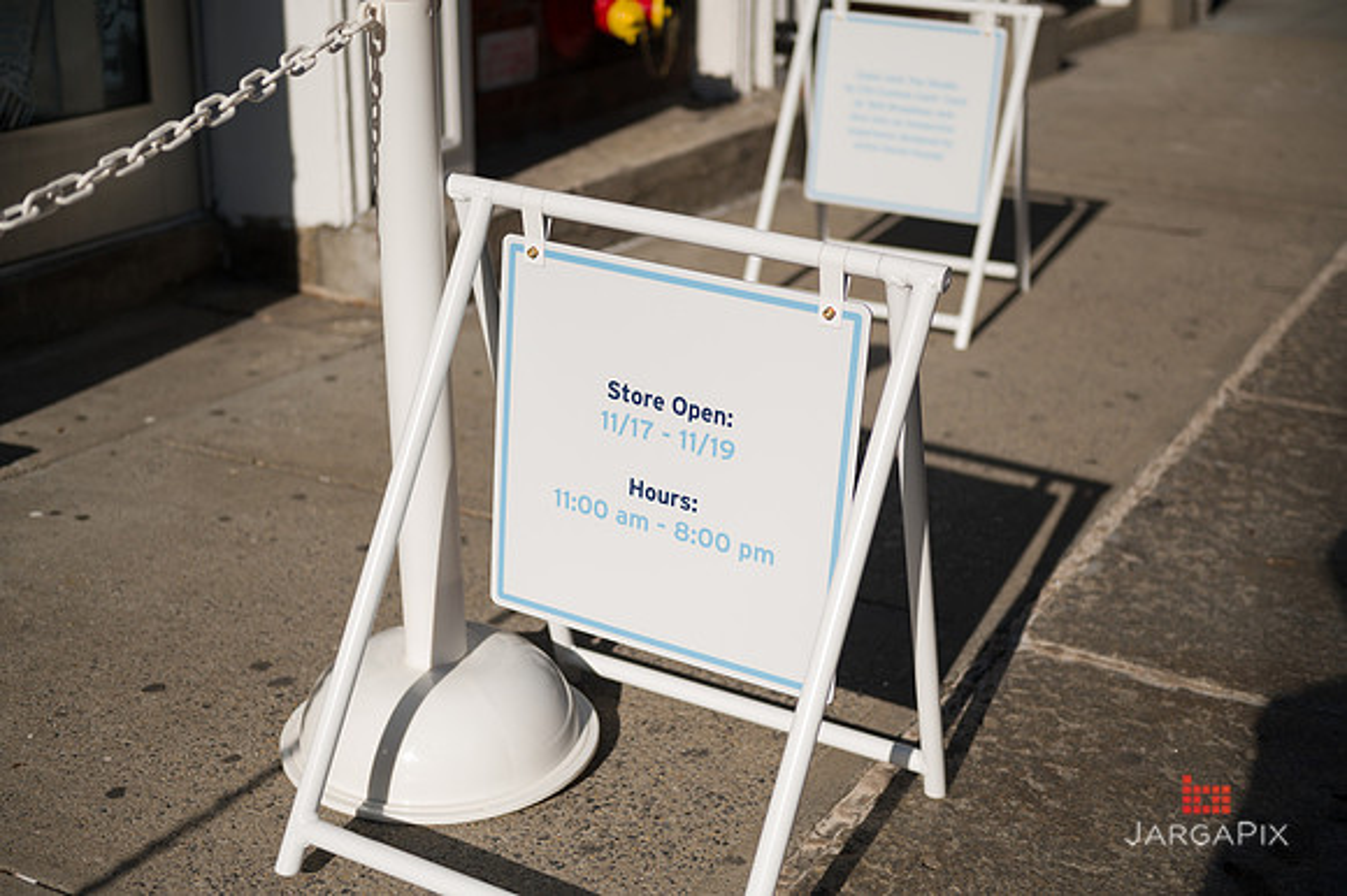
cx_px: 674
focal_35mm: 52
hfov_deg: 38.2
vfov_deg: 26.0
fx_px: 1944
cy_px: 448
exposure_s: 1/6400
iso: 200
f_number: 3.5
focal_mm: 52
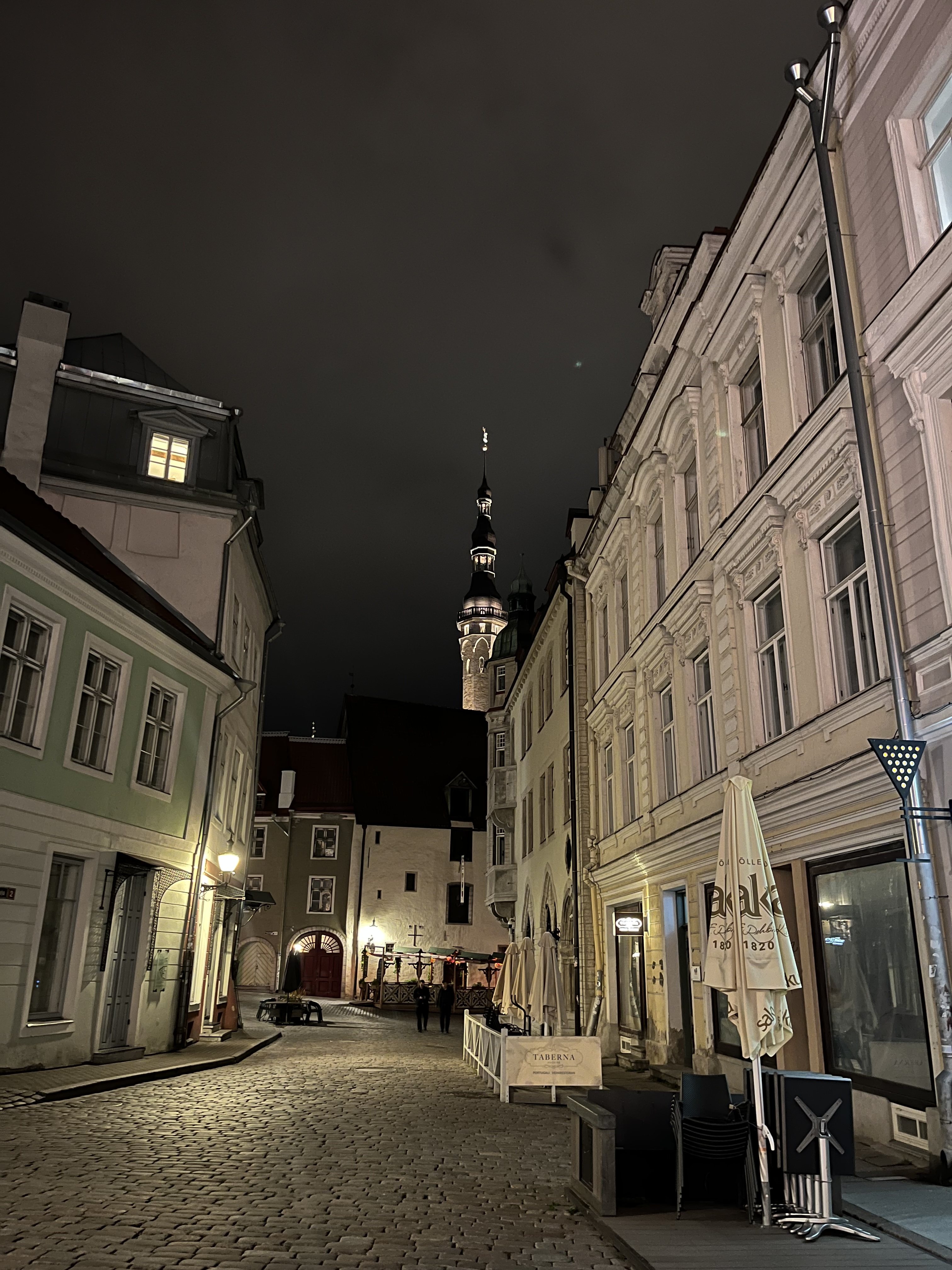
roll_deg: -0.8
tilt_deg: +18.2
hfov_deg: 53.1
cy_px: 635
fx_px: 953
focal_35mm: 26
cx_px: 476
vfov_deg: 67.3
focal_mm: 5.1
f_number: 1.6
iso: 640
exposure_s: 1/9
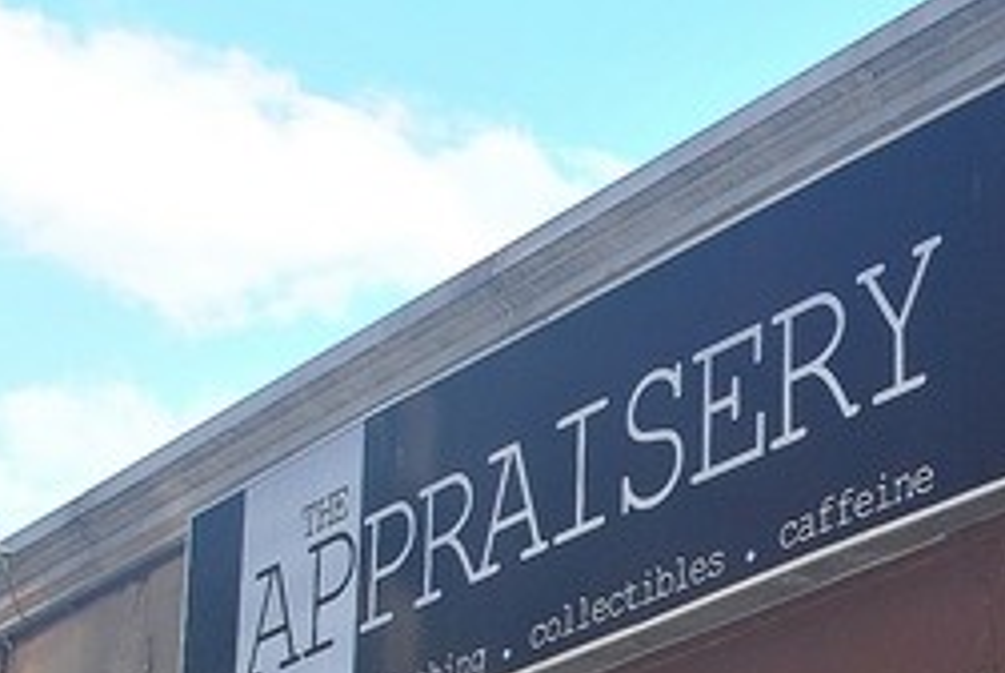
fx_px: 2935
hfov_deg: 18.2
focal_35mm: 105
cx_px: 1269
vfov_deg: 12.4
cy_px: 1005
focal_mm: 22
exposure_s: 1/125
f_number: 5.6
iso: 200
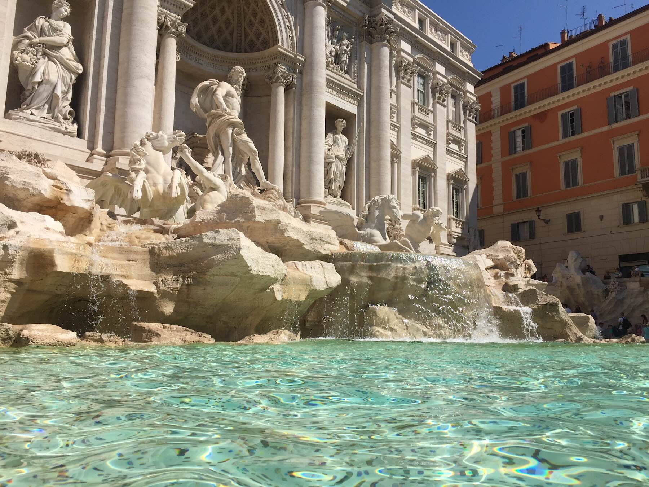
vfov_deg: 48.2
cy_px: 244
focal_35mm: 29
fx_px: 544
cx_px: 324
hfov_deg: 61.7
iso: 32
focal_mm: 4.15
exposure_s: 1/4405
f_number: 2.2
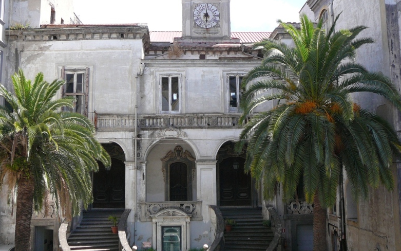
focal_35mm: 38
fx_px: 415
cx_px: 203
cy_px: 128
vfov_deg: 33.6
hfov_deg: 51.5
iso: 80
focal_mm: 5.2
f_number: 2.8
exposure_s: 1/500
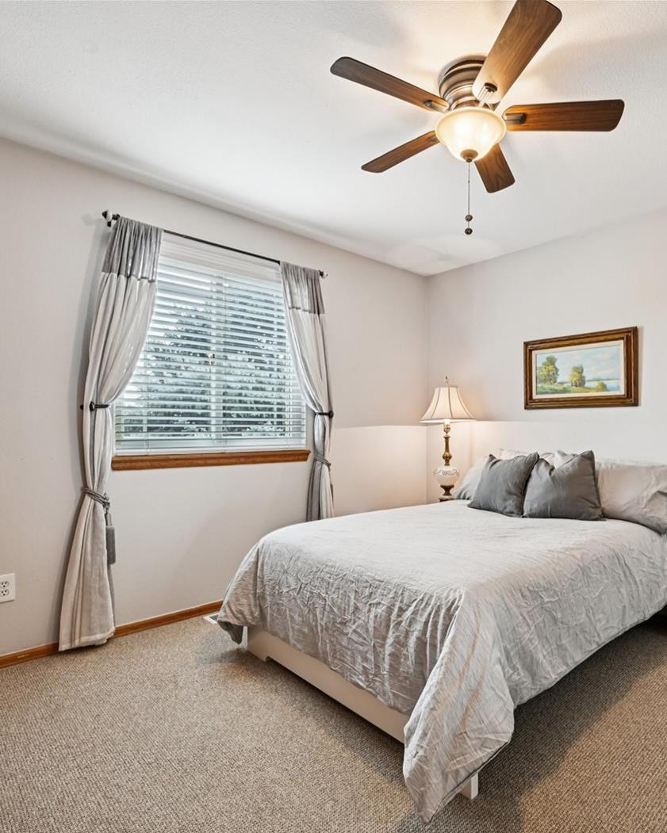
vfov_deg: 80.4
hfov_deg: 67.3
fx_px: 493
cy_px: 422
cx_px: 406
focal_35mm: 20
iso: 400
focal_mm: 14
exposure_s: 1/8
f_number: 11
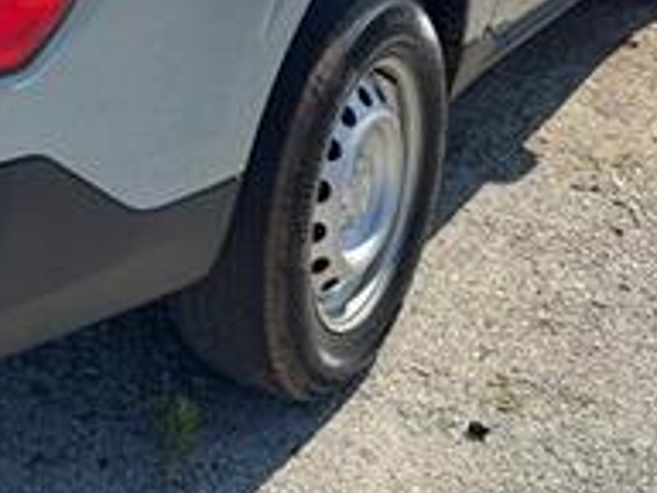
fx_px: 1196
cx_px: 3
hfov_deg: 28.8
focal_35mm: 63
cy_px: -72
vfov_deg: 21.8
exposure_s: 1/3597
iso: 80
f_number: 1.78
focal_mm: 6.76
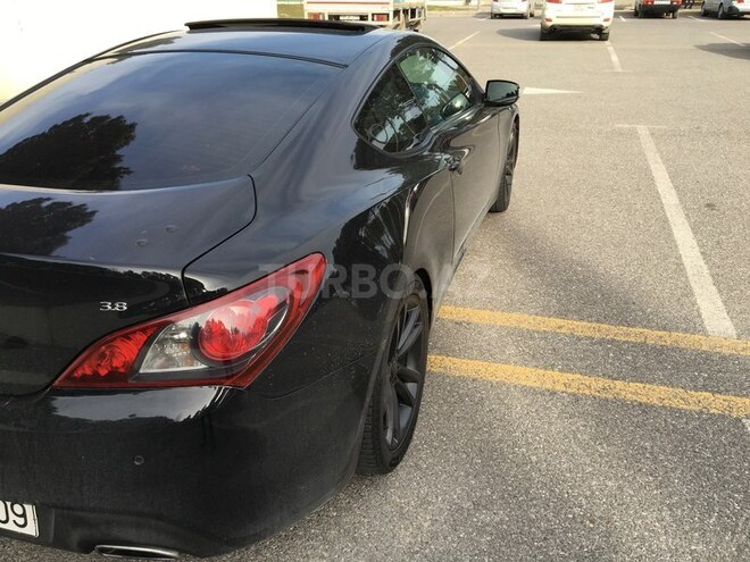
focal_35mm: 29
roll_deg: +1.7
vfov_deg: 48.2
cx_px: 375
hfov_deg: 61.7
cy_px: 281
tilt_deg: -24.6
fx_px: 628
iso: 25
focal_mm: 4.15
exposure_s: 1/405
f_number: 2.2
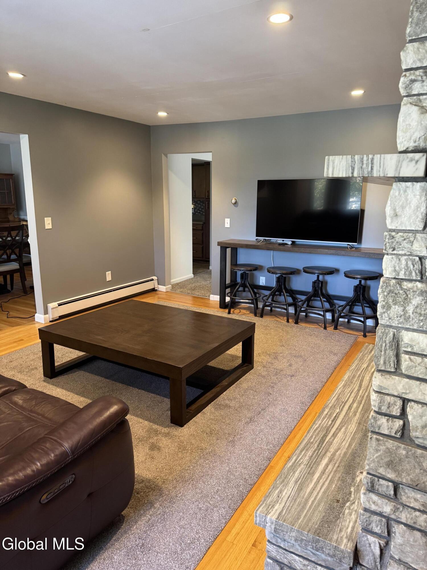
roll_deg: -0.1
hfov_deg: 56.8
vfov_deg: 71.6
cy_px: 285
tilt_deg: -11.9
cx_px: 214
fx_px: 395
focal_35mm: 24
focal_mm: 6.76
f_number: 1.78
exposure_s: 1/60
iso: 320
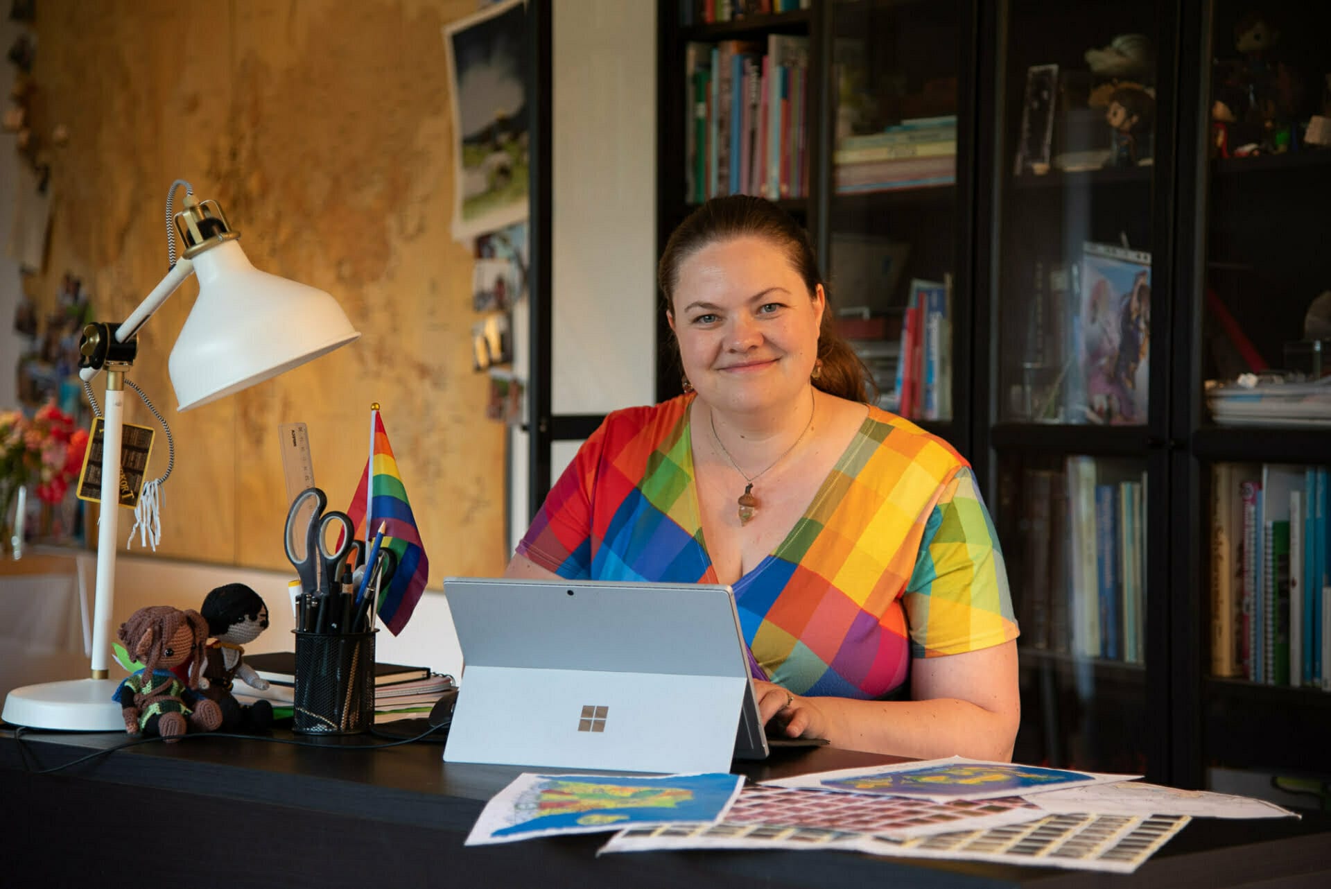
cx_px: 677
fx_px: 3126
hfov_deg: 24.0
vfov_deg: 16.2
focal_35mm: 85
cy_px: 444
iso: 400
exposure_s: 1/25
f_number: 4
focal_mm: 82
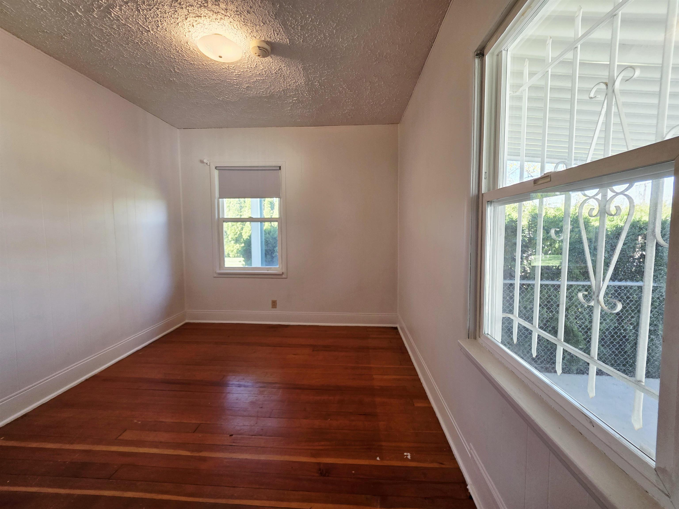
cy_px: 254
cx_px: 340
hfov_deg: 106.2
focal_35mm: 13
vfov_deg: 89.9
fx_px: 255
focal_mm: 2.2
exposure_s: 1/120
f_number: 1.9
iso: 125
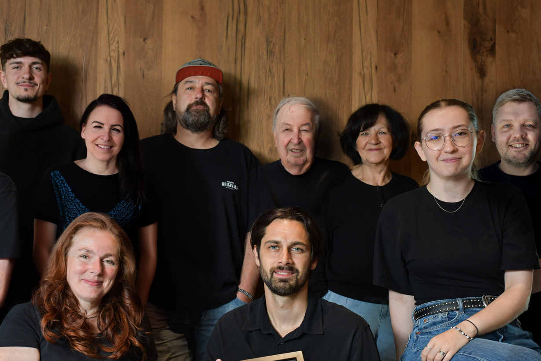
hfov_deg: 34.8
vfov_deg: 23.5
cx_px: 197
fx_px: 857
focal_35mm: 57
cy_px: 277
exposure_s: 1/100
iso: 800
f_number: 5
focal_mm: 35
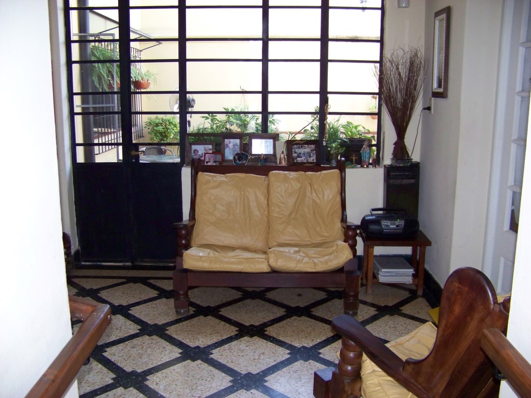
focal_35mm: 36
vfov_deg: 39.7
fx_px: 552
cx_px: 266
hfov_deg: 51.4
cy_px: 199
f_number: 2.8
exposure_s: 1/30
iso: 200
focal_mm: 5.85
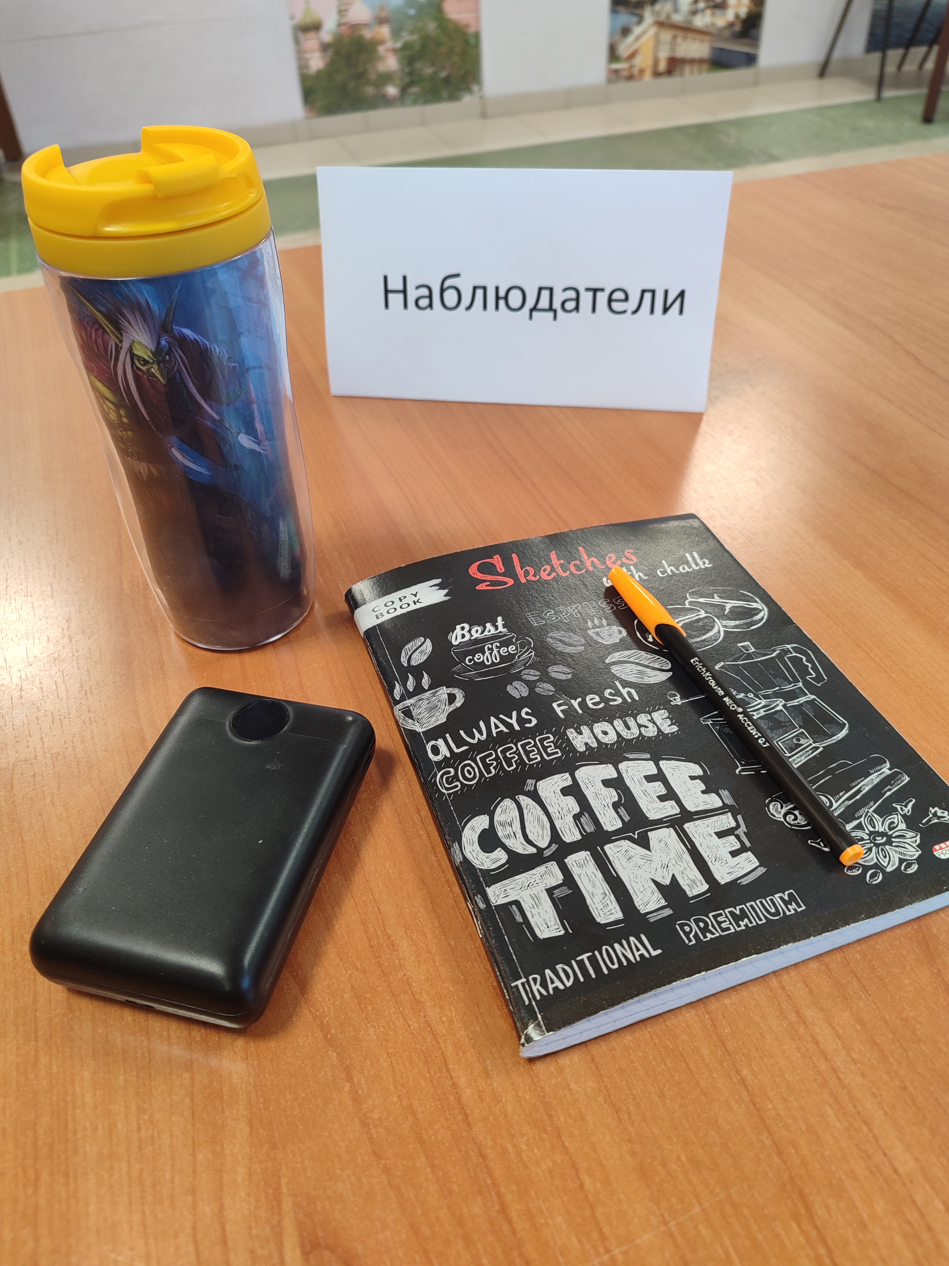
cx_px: 474
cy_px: 633
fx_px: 914
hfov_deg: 54.9
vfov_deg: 69.4
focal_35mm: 25
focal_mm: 5.95
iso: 391
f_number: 1.89
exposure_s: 1/50
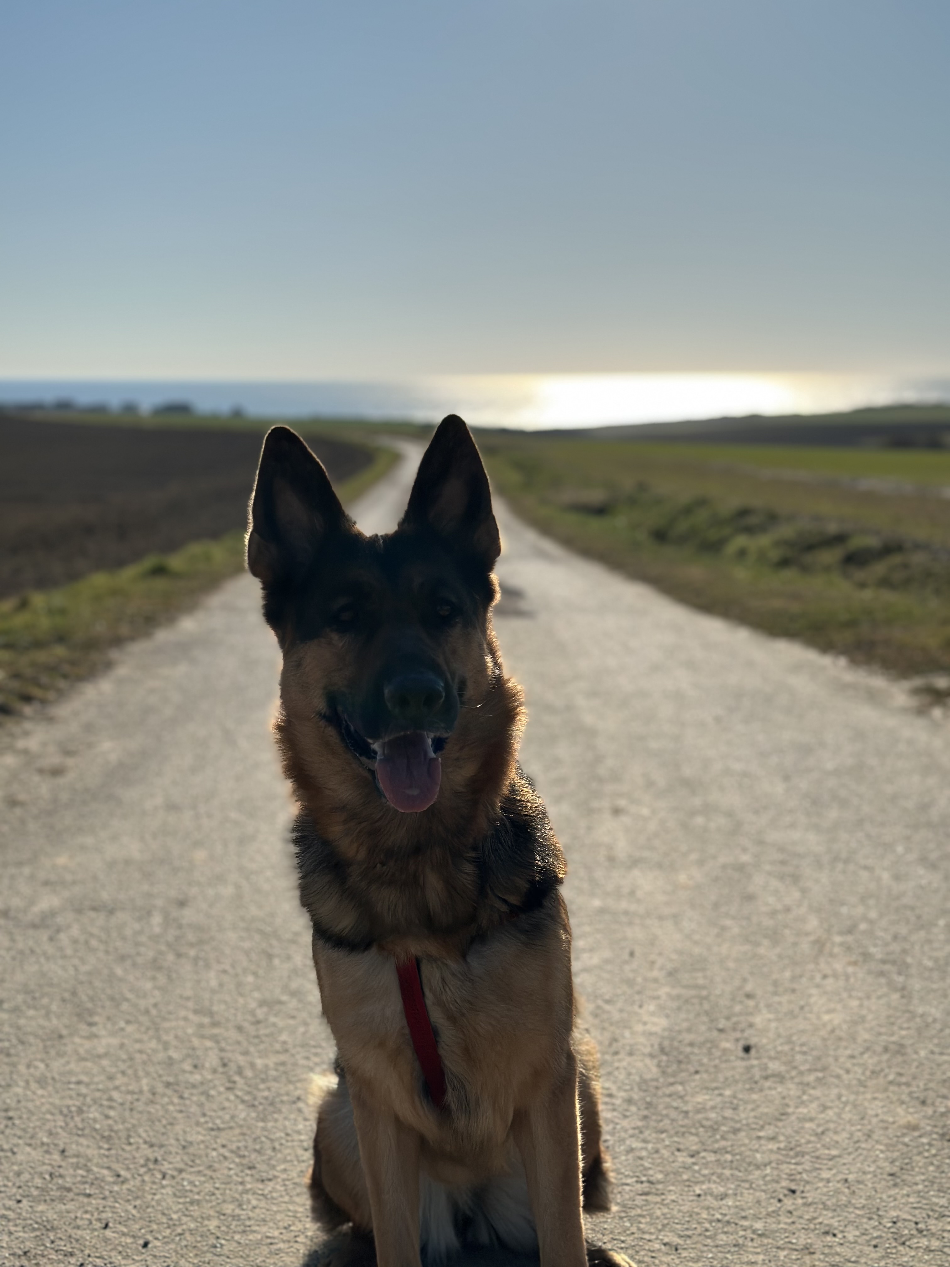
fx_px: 1756
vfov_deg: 39.7
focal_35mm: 48
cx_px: 475
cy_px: 634
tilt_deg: -9.4
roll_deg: -1.8
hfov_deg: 30.3
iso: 100
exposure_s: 1/18868
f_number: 1.78
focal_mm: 6.86
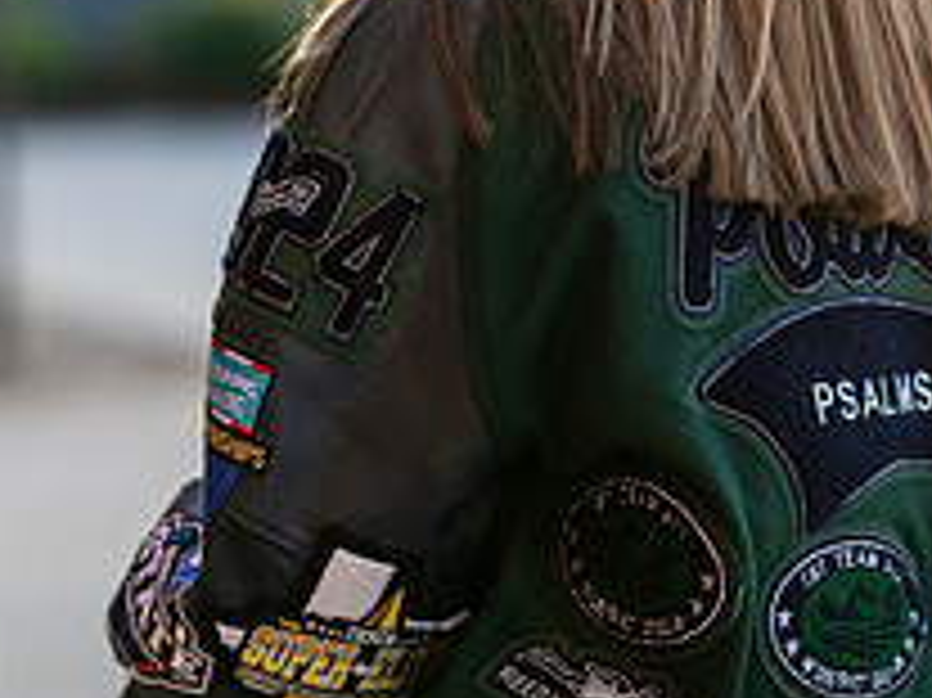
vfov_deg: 10.2
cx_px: 734
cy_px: 283
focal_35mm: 145
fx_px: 3902
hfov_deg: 13.6
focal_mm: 50
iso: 100
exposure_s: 1/800
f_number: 1.2
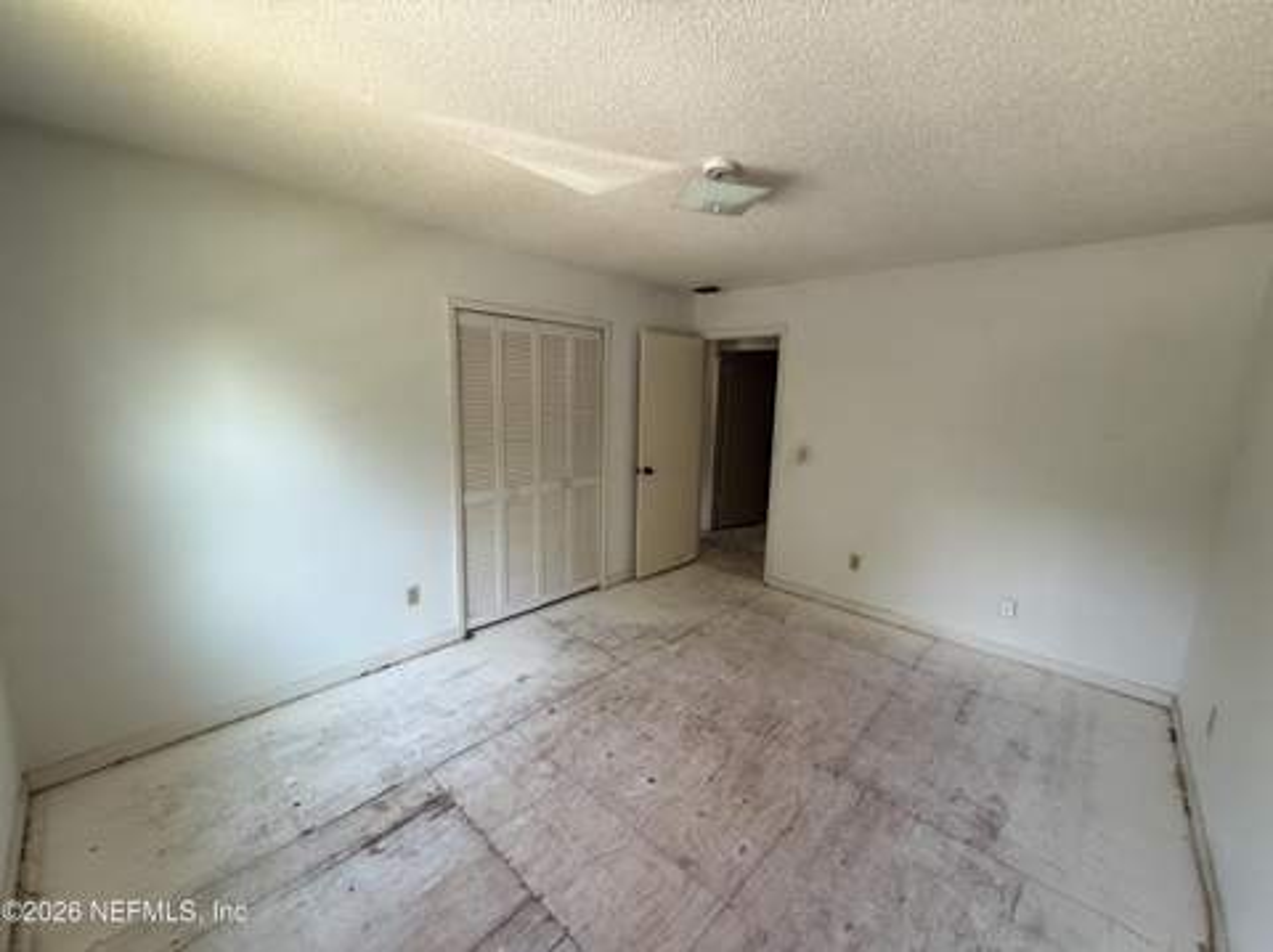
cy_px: 476
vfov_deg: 85.6
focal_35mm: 14
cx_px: 636
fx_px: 514
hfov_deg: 102.1
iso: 250
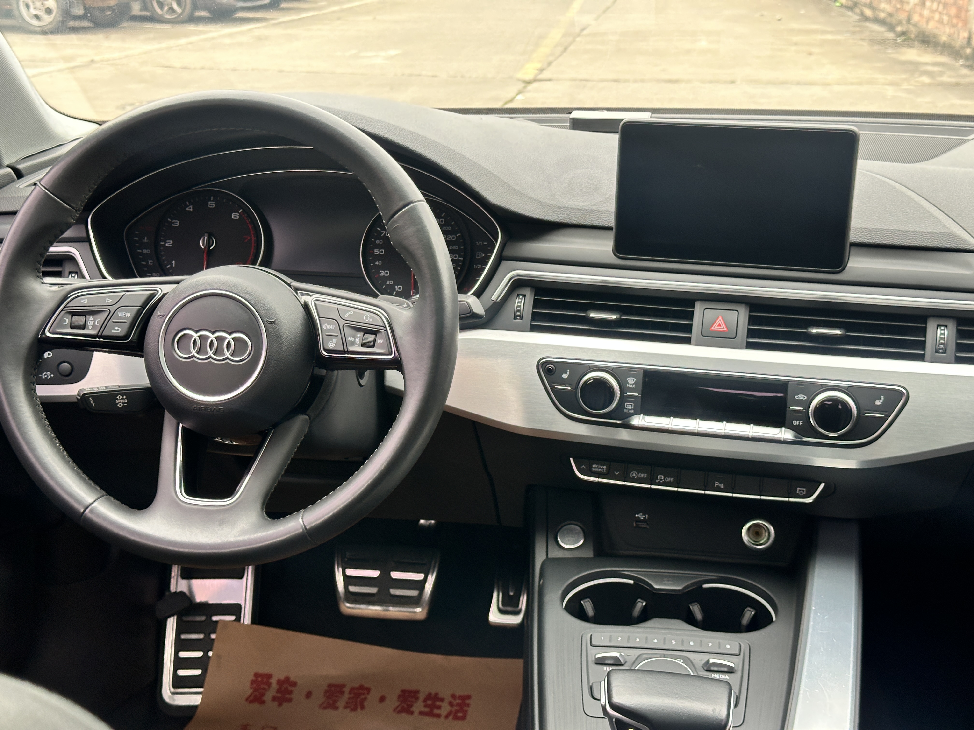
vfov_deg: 30.3
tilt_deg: -15.3
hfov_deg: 39.7
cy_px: 365
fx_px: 1351
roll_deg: +0.4
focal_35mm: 48
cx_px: 487
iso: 100
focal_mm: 6.86
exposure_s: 1/60
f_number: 1.78
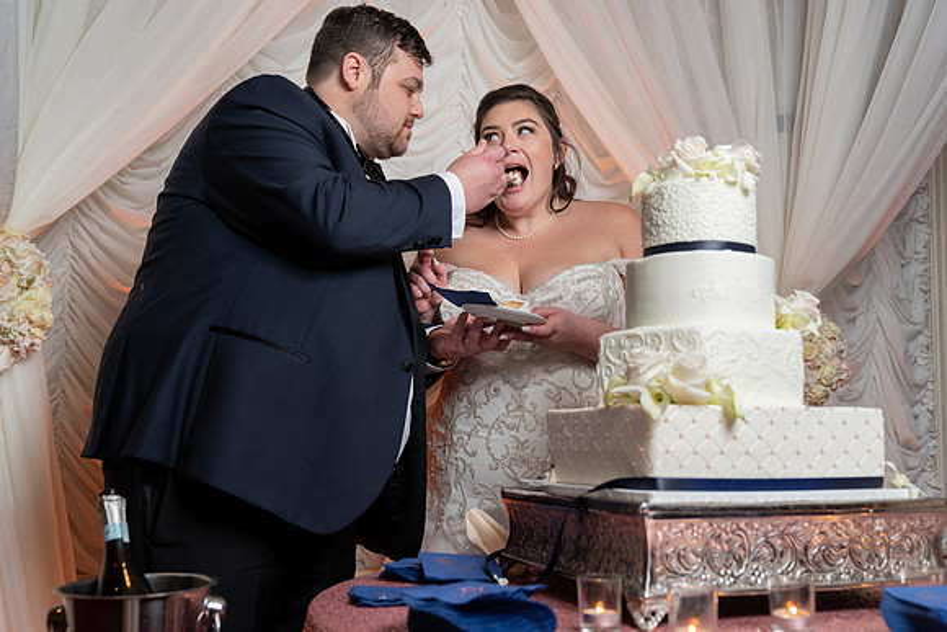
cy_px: 316
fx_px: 1006
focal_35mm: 38
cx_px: 474
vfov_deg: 34.9
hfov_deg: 50.4
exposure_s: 1/200
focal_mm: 38
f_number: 4
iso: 1250
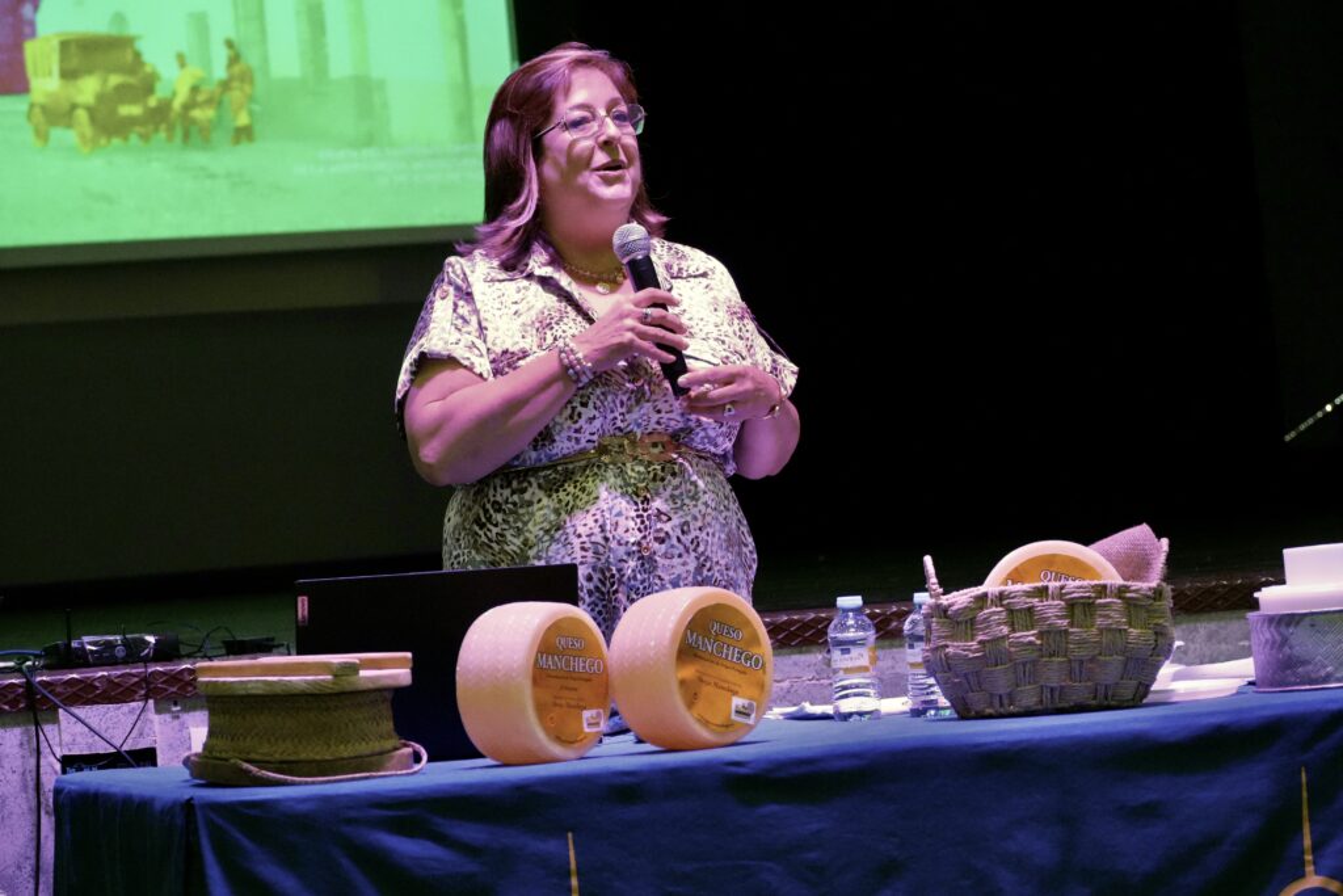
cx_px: 672
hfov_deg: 16.7
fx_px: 4589
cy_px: 448
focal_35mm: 123
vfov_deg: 11.1
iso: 5000
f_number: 5.6
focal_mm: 82
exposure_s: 1/160
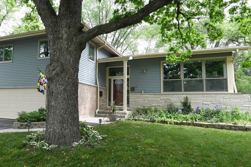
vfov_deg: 50.4
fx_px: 177
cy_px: 70
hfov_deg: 70.1
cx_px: 102
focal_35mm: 25
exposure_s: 1/30
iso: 100
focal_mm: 11.5
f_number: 8
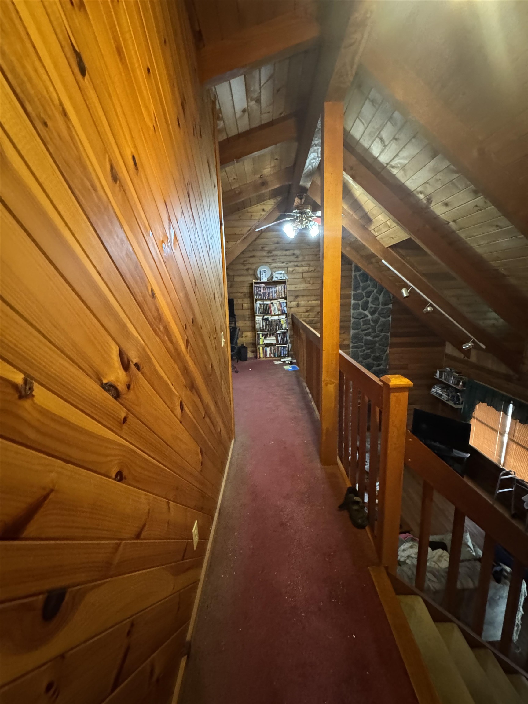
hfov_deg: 85.7
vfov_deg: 102.1
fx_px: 285
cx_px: 264
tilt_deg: -12.5
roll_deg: +3.3
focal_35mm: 14
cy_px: 352
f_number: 2.2
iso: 1250
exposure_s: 1/40
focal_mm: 2.22
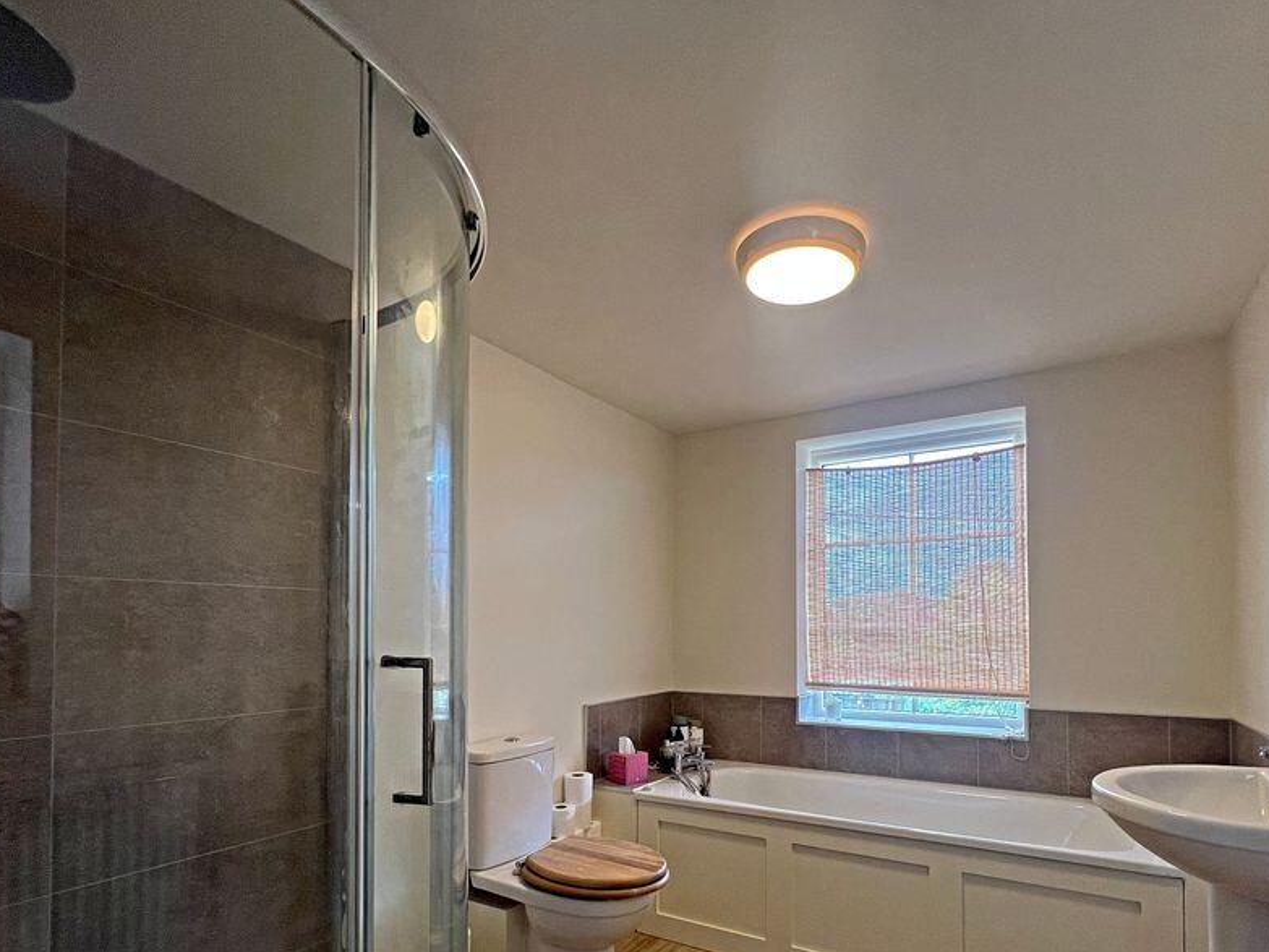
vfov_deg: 72.9
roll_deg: +0.0
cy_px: 618
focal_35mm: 17
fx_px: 623
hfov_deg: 90.9
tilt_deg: +2.2
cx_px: 681
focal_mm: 1.57
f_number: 1.8
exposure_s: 1/100
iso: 125
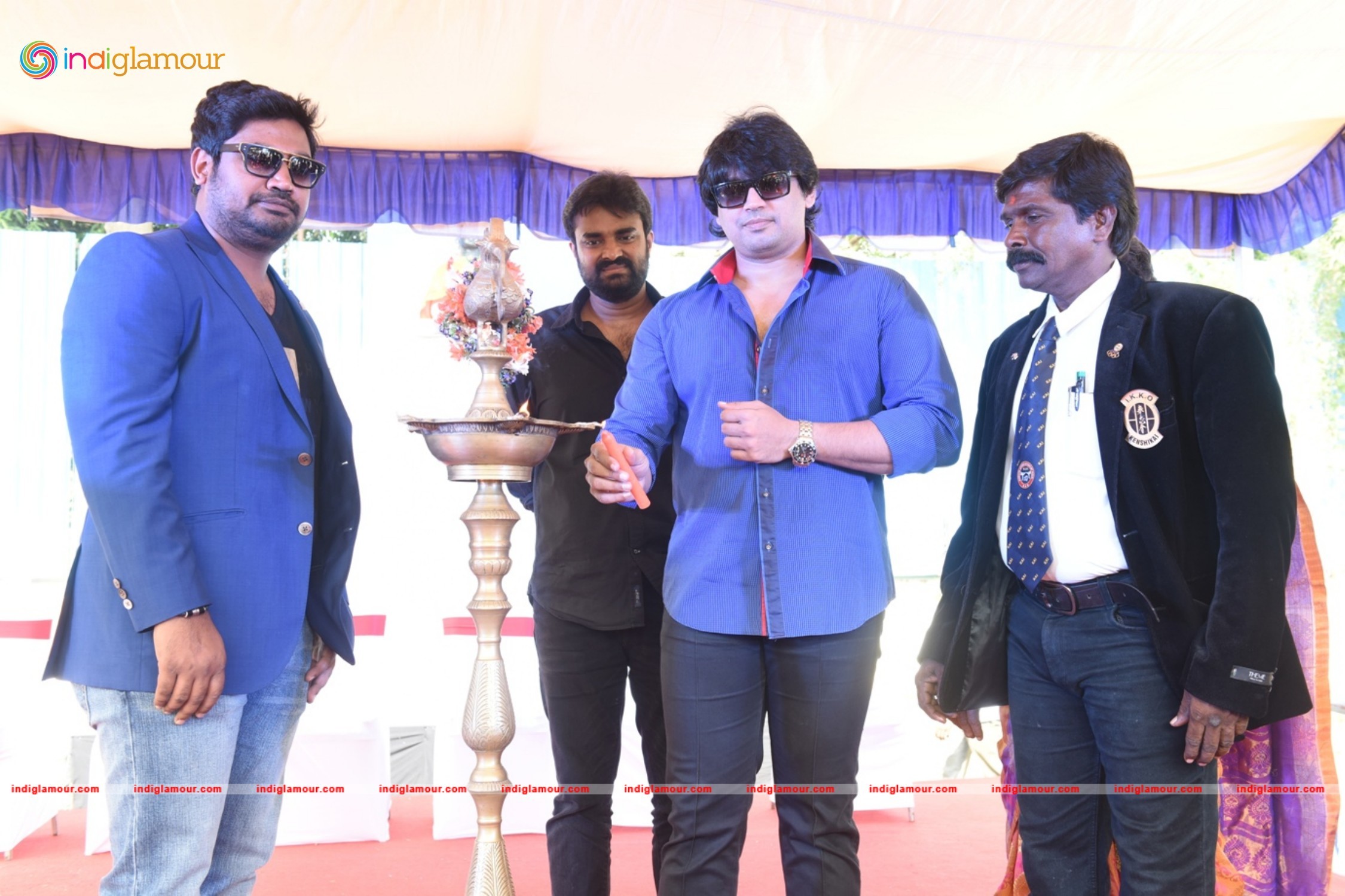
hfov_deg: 53.1
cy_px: 448
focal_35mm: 36
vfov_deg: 36.9
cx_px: 672
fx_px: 1345
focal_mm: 36
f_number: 6.3
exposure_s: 1/60
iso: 500
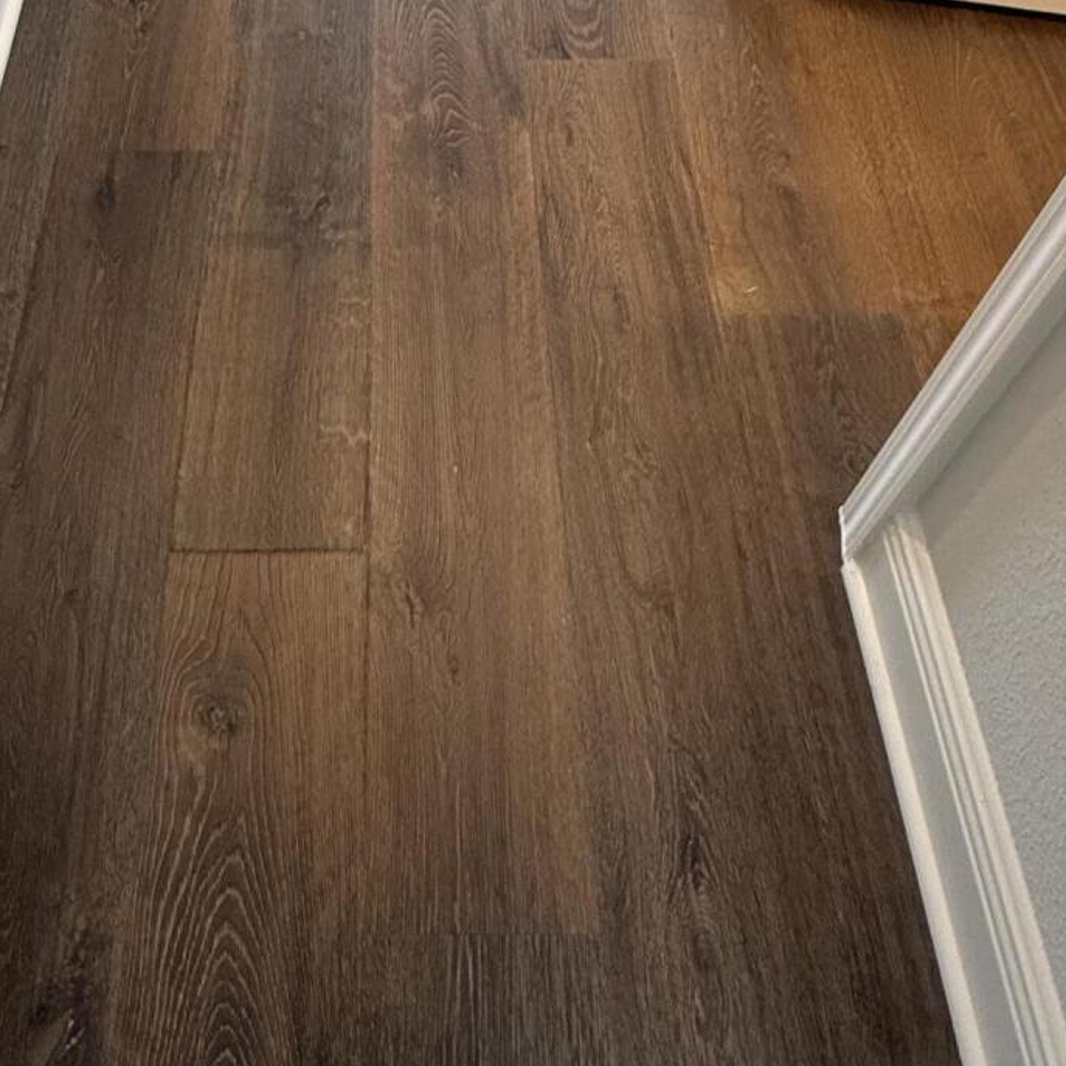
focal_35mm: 36
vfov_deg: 44.0
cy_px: 223
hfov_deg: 45.6
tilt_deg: -50.4
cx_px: 391
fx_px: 1254
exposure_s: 1/60
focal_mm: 2.22
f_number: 2.2
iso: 250
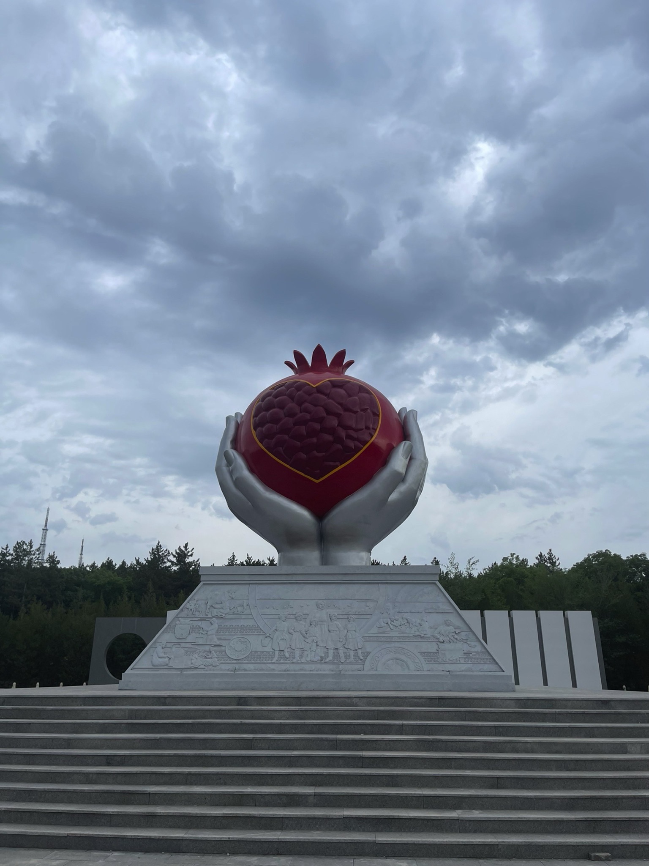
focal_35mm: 25
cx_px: 324
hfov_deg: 54.9
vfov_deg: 69.4
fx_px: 625
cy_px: 433
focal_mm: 5.1
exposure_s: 1/3003
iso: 32
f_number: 1.6
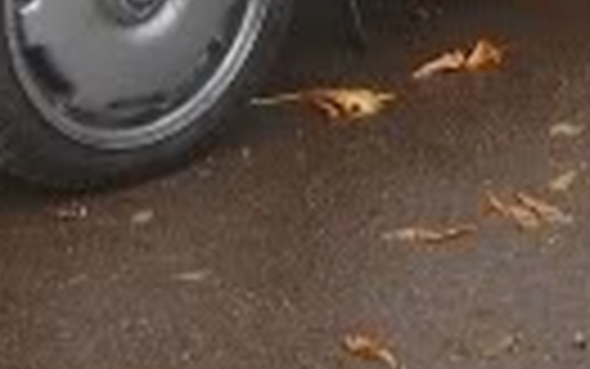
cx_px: 333
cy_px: -576
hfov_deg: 13.1
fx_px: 2574
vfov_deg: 7.6
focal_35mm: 160
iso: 100
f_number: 2.7
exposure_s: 1/104
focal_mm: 8.13
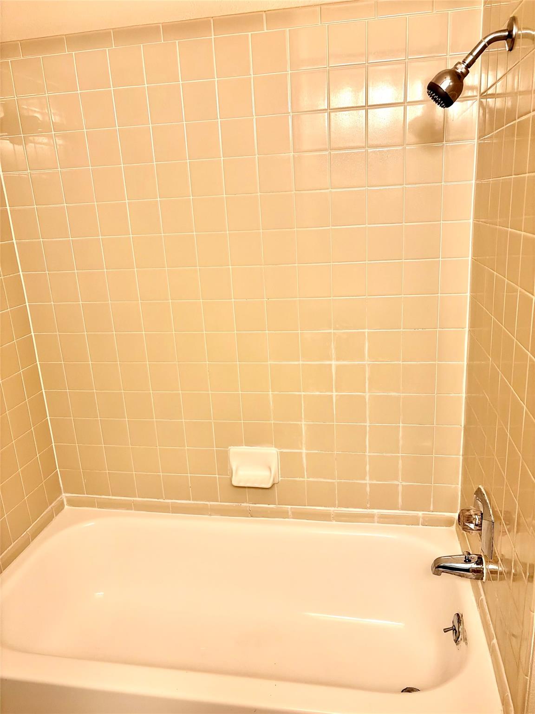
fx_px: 536
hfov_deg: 53.1
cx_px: 268
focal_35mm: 26
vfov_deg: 67.3
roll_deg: +2.8
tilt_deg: -17.4
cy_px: 357
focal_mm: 5.96
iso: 64
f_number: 1.6
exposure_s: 1/60
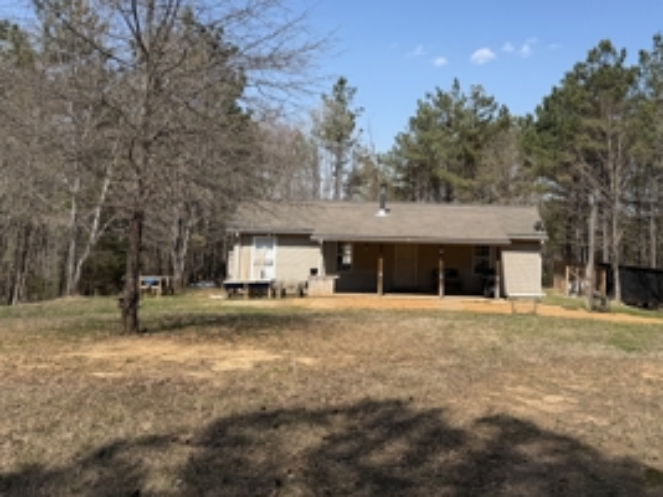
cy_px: 164
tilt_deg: +4.0
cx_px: 447
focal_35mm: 36
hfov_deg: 50.4
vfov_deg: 39.1
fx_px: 689
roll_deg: -1.3
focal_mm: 6.76
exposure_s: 1/4167
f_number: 1.78
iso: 80
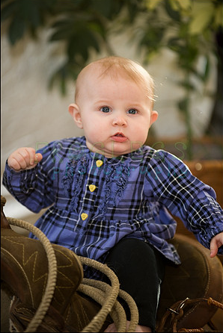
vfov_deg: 10.2
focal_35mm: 202
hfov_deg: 6.8
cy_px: 166
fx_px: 1874
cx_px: 112
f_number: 2.8
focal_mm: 200
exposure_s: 1/160
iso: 200
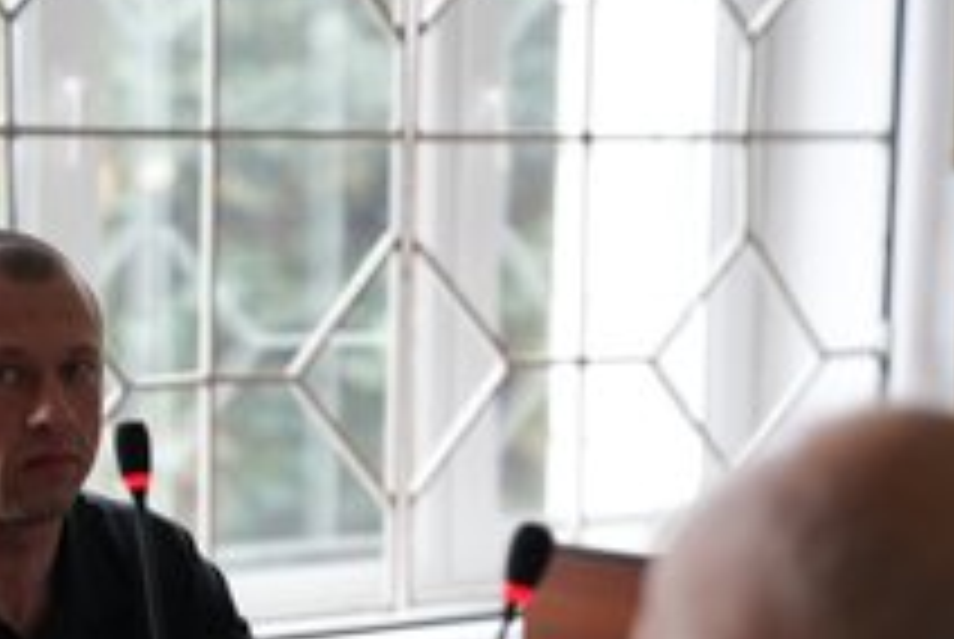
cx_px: 243
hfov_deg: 15.4
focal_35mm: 132
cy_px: 533
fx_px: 3503
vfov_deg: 10.4
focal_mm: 70
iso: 160
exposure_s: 1/50
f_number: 2.8
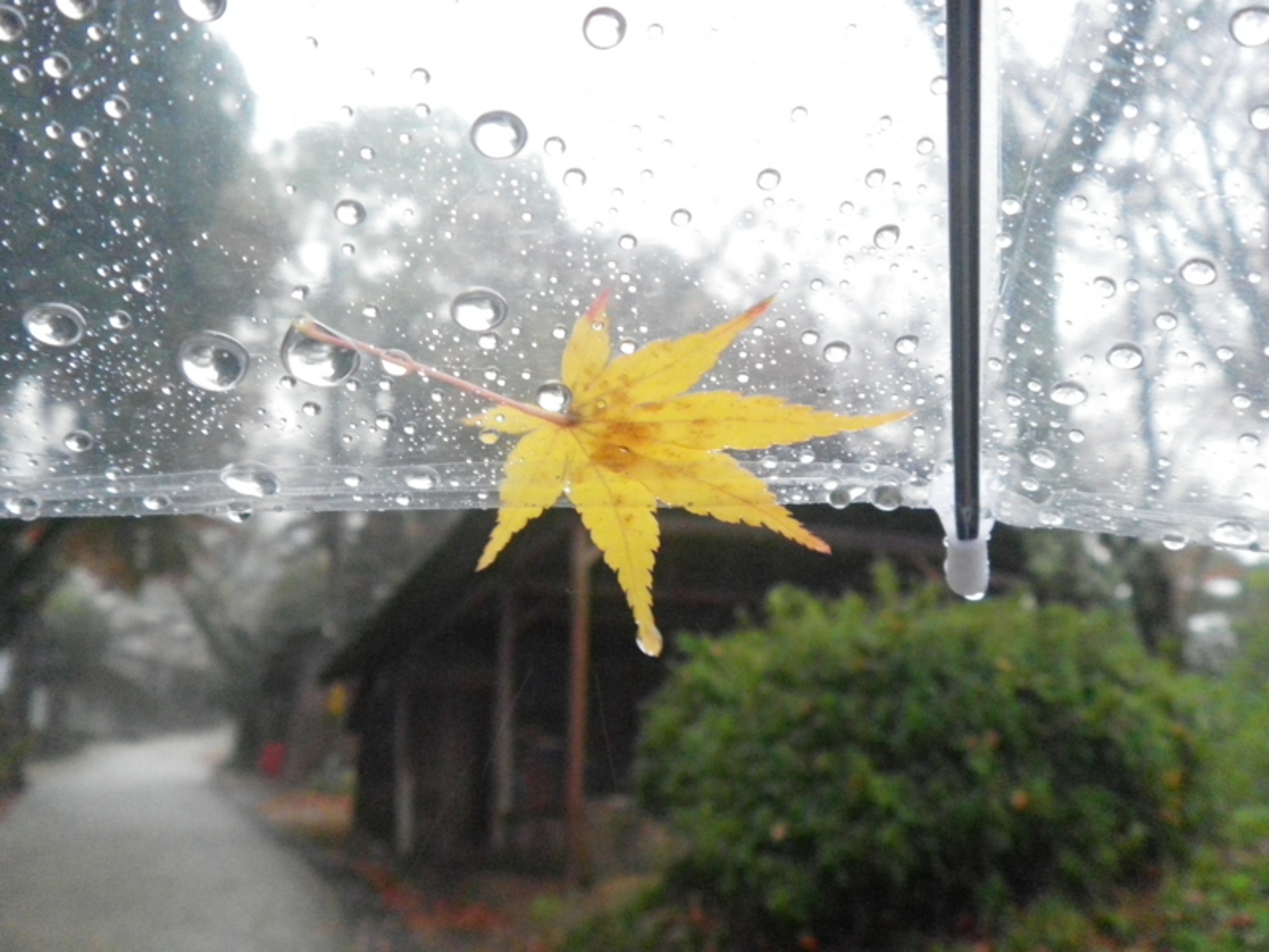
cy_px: 476
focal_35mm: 35
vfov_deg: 40.7
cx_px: 634
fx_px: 1283
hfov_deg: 52.6
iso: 640
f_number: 3.8
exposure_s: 1/60
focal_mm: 6.2
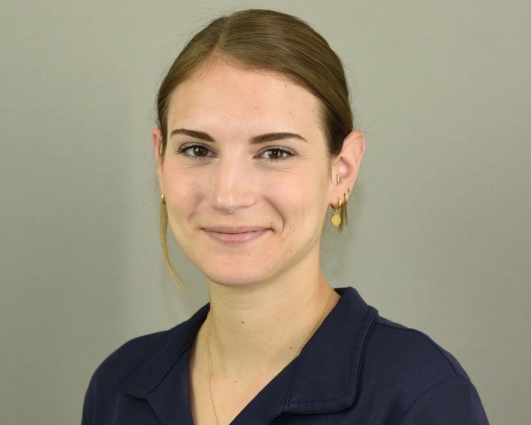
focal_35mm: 71
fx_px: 1116
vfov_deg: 21.6
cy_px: 211
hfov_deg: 26.7
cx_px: 230
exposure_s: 1/200
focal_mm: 62
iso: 1000
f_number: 6.3
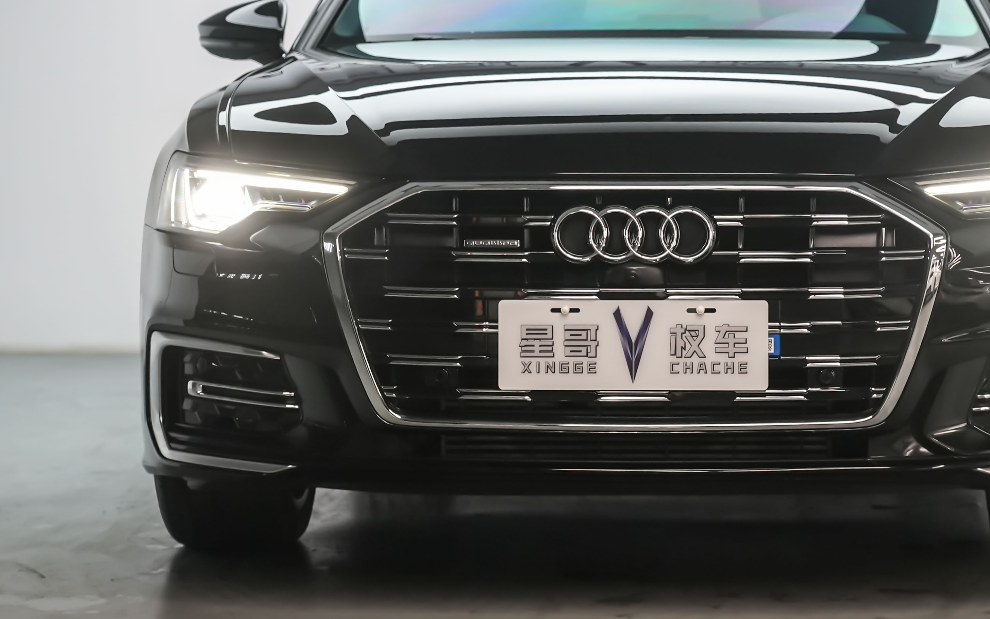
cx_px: 645
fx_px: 2725
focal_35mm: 101
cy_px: 209
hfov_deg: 20.5
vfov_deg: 12.9
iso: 2500
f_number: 4
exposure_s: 1/125
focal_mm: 68
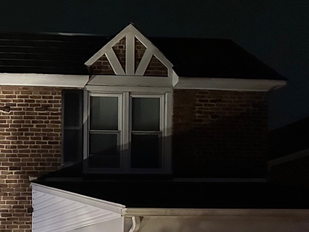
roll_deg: +0.5
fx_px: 669
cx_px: -151
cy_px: 332
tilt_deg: -2.0
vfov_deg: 17.9
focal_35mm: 75
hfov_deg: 21.8
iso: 640
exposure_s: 1/40
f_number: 1.78
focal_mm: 6.86
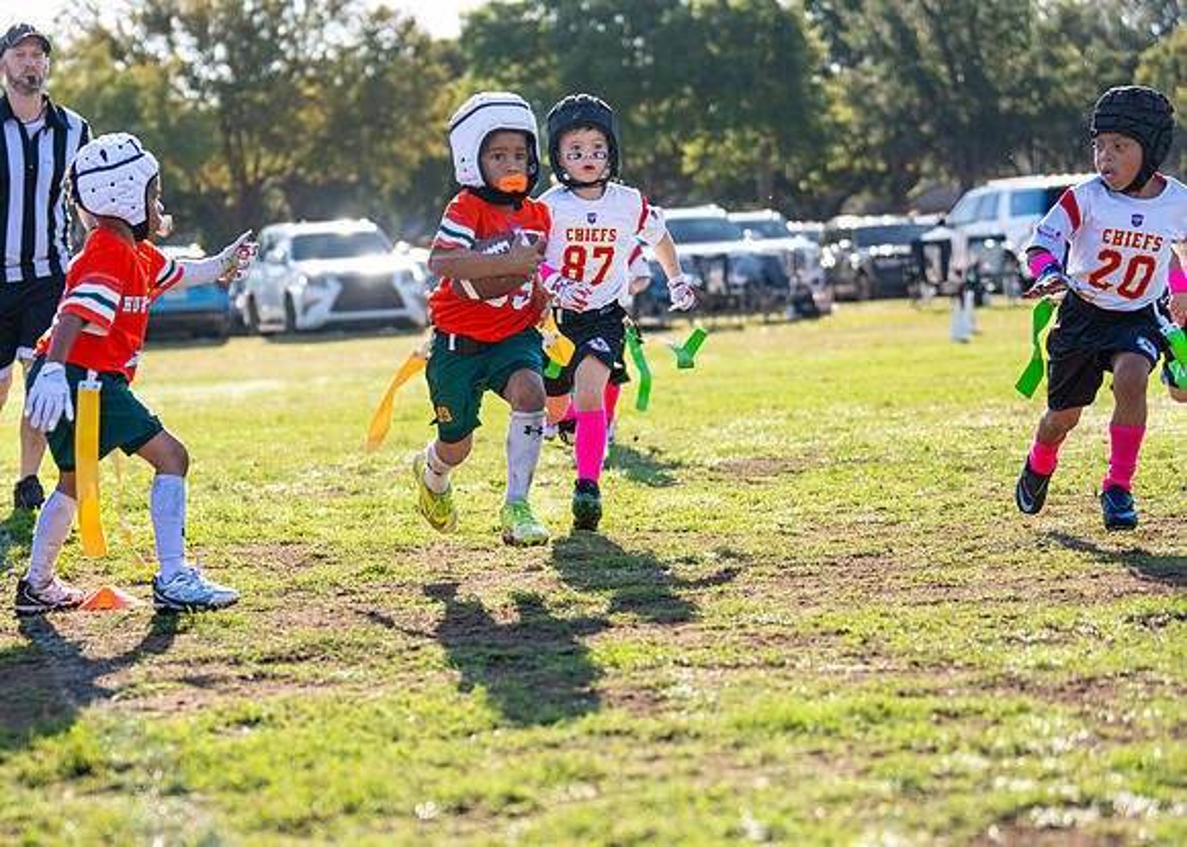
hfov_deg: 19.1
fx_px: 3509
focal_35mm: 104
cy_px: 597
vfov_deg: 13.7
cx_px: 405
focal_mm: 70
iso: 250
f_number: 2.8
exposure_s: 1/2000
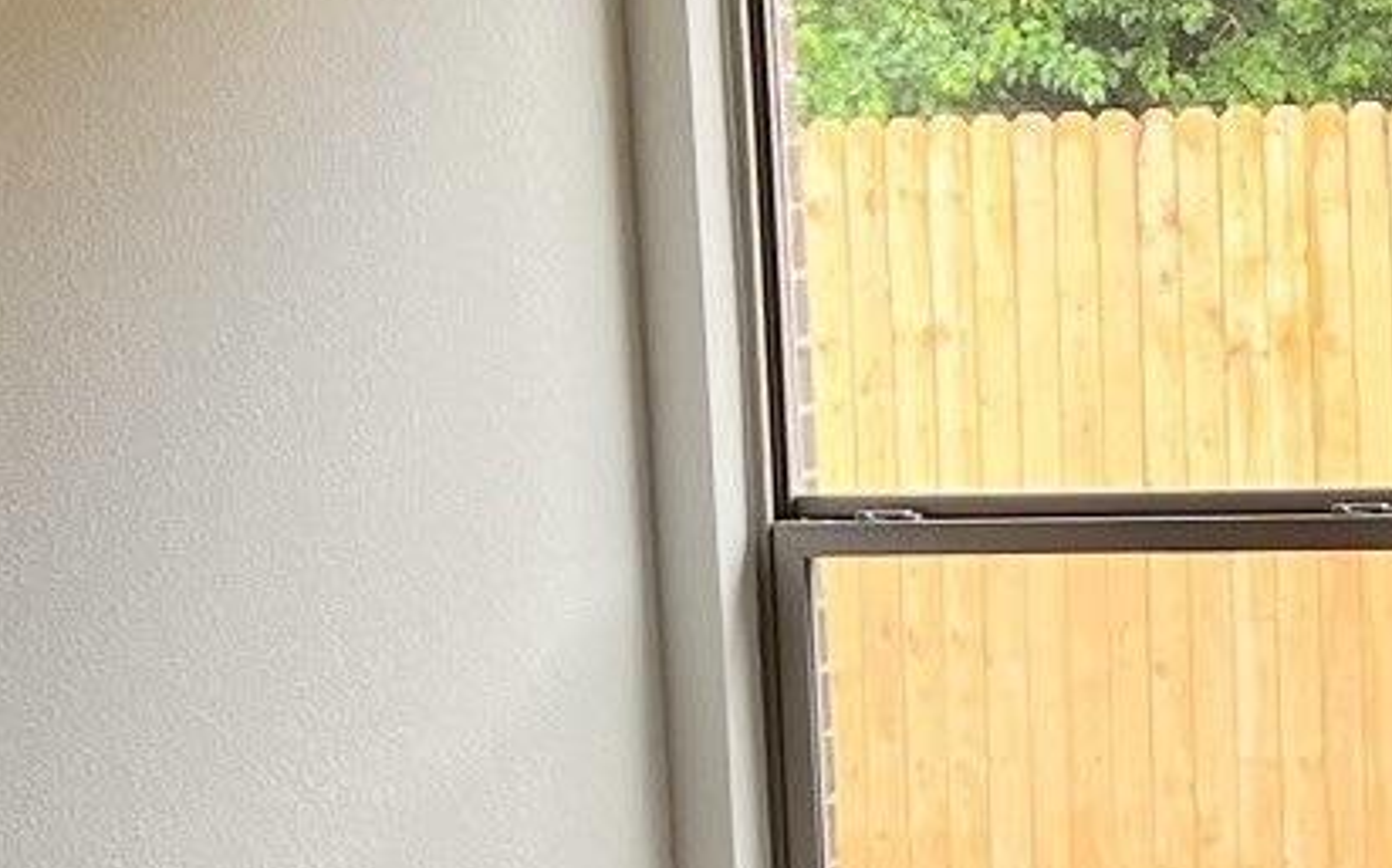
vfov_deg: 9.6
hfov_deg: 14.7
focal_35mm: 137
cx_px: 1726
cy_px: 459
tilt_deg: -4.0
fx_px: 5194
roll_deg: +2.4
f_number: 1.5
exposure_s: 1/121
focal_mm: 5.7
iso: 50
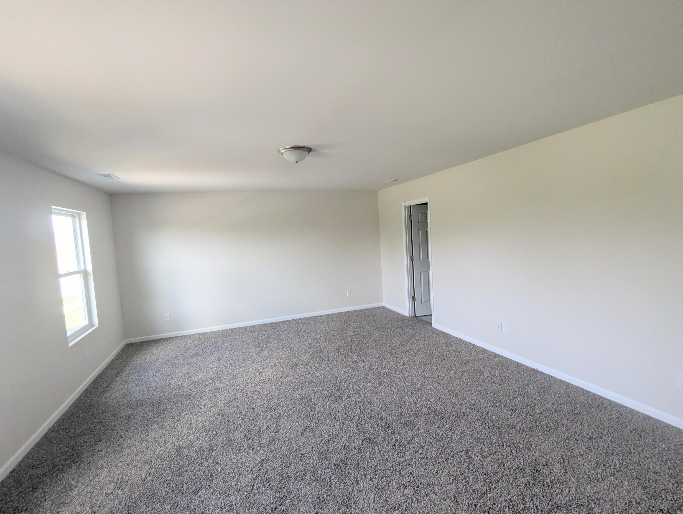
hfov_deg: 94.4
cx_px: 342
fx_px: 316
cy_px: 257
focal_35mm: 16
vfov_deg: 78.2
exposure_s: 1/63.8
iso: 92
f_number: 2.2
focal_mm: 2.35
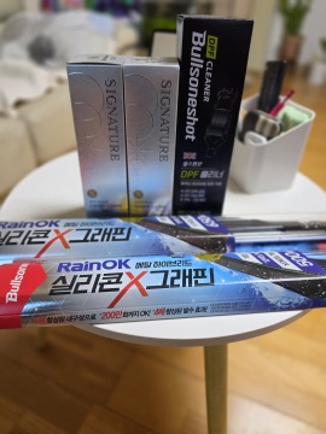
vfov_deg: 73.9
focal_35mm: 23
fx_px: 289
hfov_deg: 58.9
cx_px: 163
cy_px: 217
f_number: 1.4
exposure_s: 1/120
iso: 80
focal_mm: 6.5
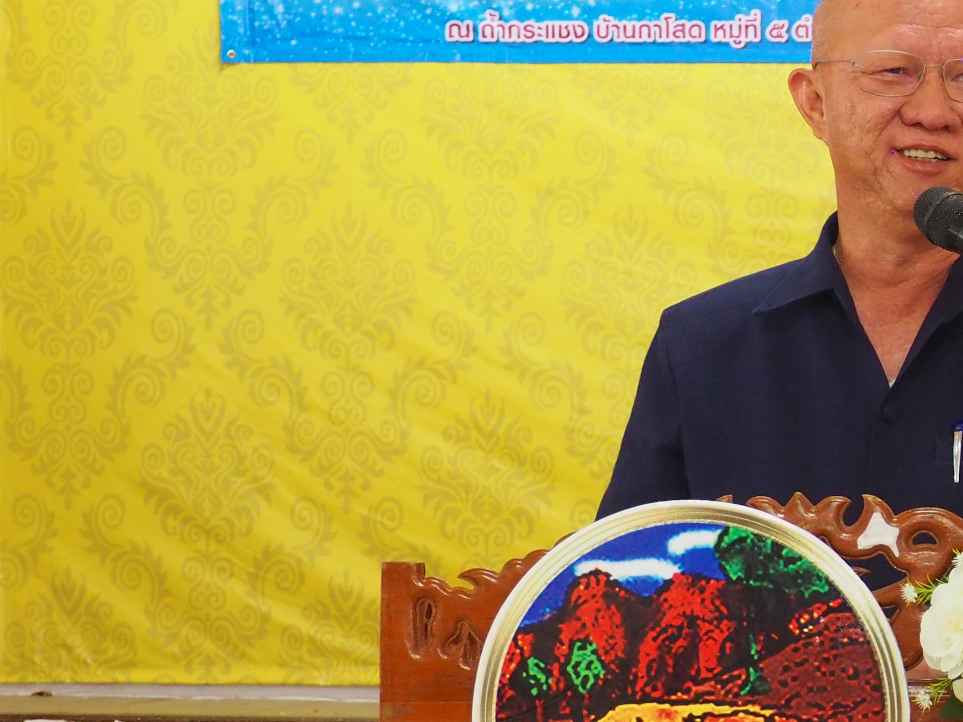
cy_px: 335
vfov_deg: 15.2
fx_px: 2698
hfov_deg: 19.9
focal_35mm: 97
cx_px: 836
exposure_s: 1/30
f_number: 5.1
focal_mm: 25
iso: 1600
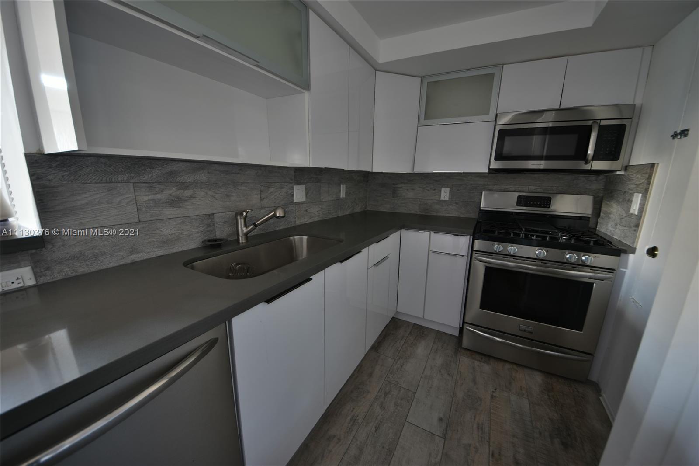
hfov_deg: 112.6
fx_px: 233
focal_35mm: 12
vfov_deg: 90.0
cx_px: 350
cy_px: 233
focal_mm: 8
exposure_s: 2
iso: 100
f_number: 4.5
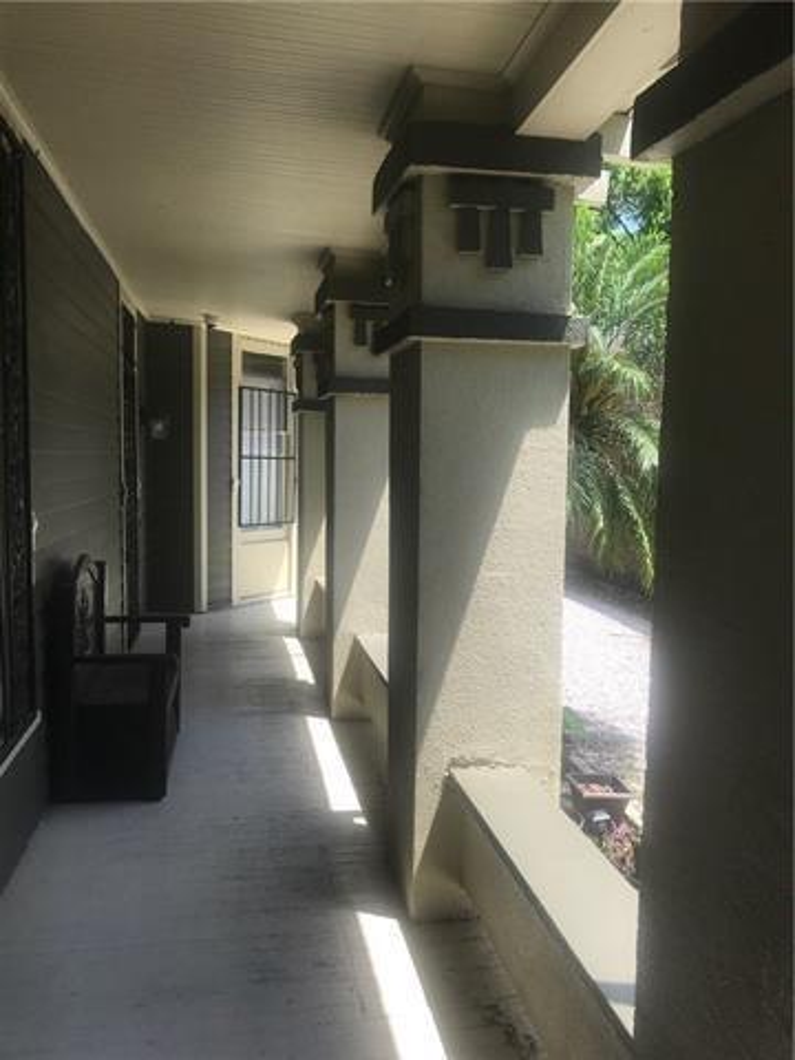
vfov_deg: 63.4
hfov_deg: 49.7
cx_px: 398
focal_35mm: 28
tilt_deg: -5.6
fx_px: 857
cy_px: 530
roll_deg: -0.7
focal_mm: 3.99
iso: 20
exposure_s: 1/818
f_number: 1.8
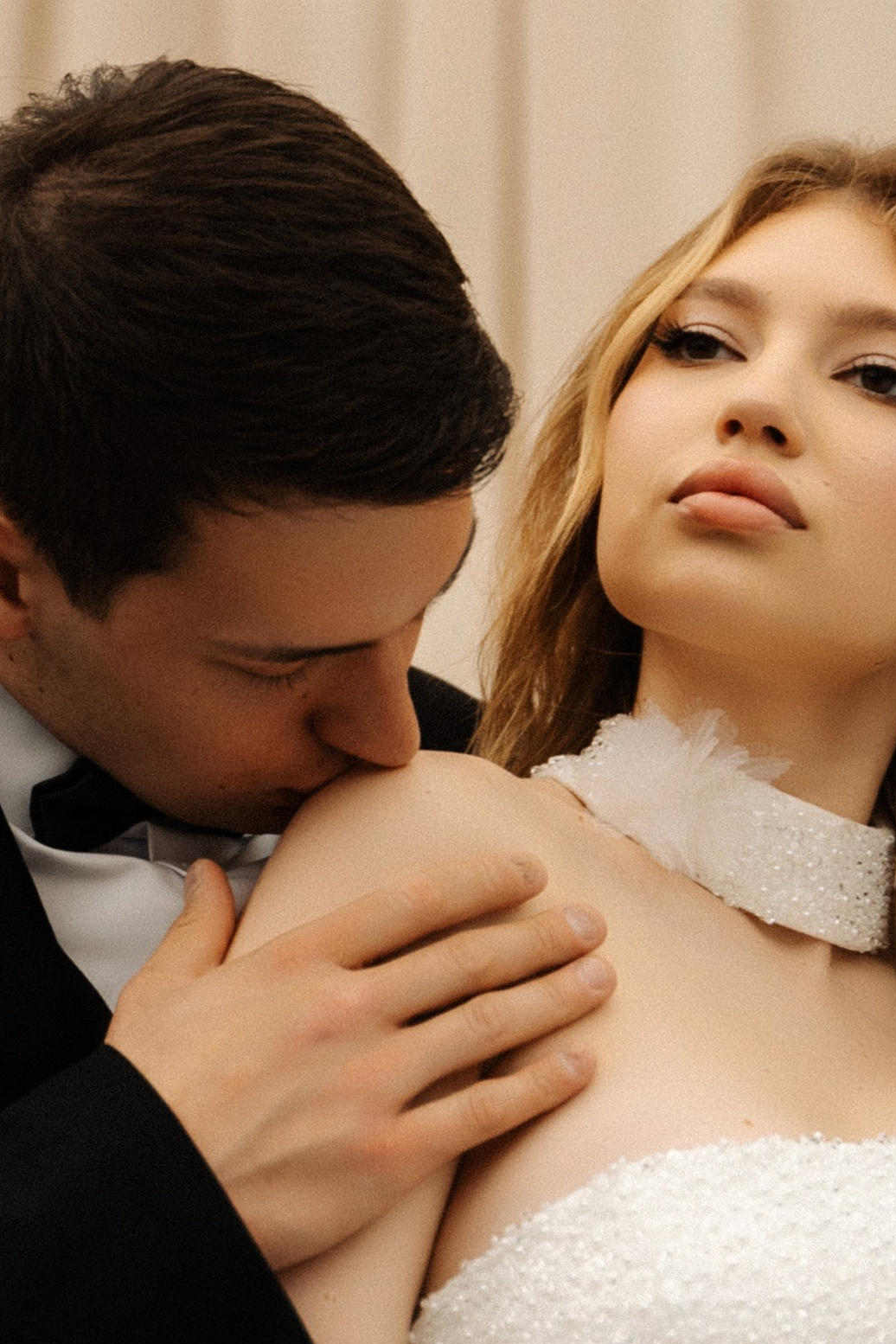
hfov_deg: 10.8
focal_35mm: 126
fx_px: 4704
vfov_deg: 16.2
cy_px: 325
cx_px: 152
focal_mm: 51
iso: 250
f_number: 2.8
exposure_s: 1/320
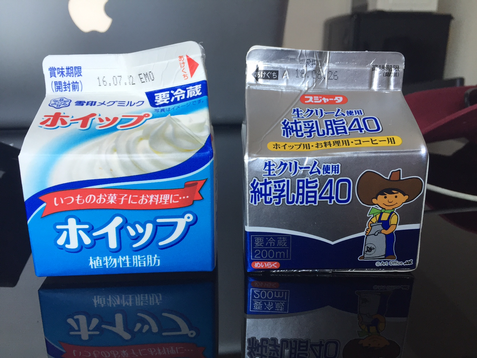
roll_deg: +0.2
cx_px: 238
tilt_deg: -18.0
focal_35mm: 29
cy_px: 179
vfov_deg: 48.2
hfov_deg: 61.7
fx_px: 400
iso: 32
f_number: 2.2
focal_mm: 4.15
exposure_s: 1/40
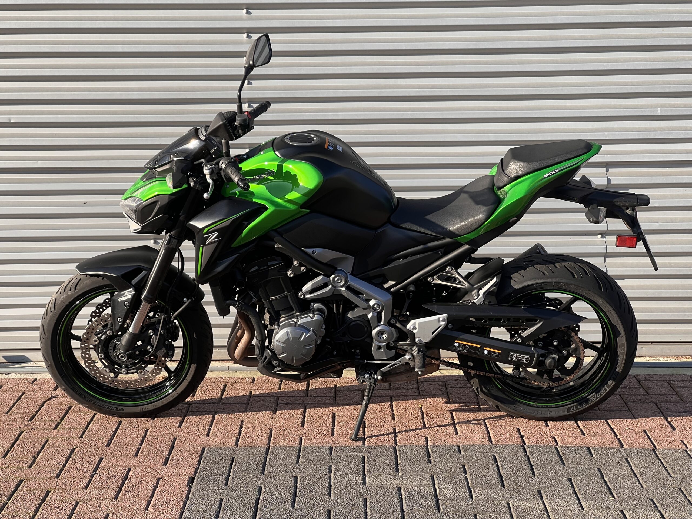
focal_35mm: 77
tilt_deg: -8.3
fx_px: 1539
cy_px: 260
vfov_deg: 19.1
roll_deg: +1.9
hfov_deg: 25.3
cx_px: 346
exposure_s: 1/177
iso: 32
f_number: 2.8
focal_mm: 9
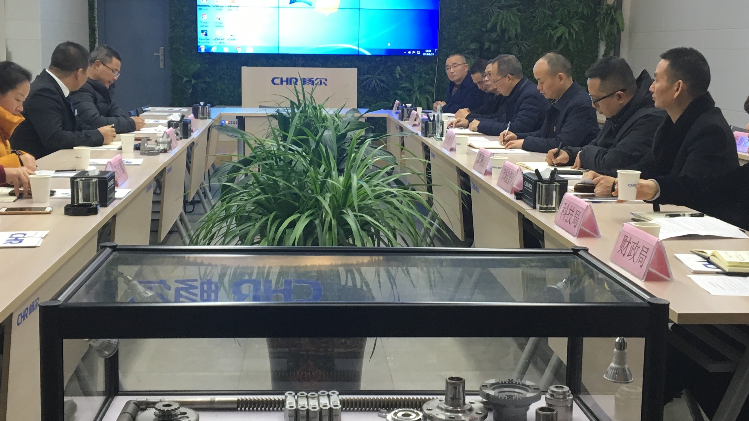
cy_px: 205
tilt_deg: -9.5
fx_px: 1013
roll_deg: -2.1
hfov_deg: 40.6
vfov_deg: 23.5
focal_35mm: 51
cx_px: 368
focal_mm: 4.15
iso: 50
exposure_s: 1/33
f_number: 2.2
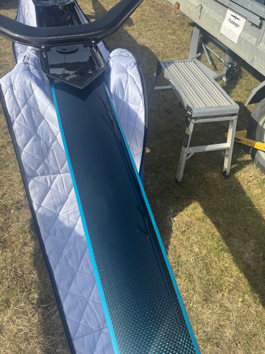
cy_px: 177
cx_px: 132
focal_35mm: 24
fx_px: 245
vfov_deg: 71.6
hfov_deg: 56.8
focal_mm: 6.76
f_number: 1.78
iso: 80
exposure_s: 1/3413
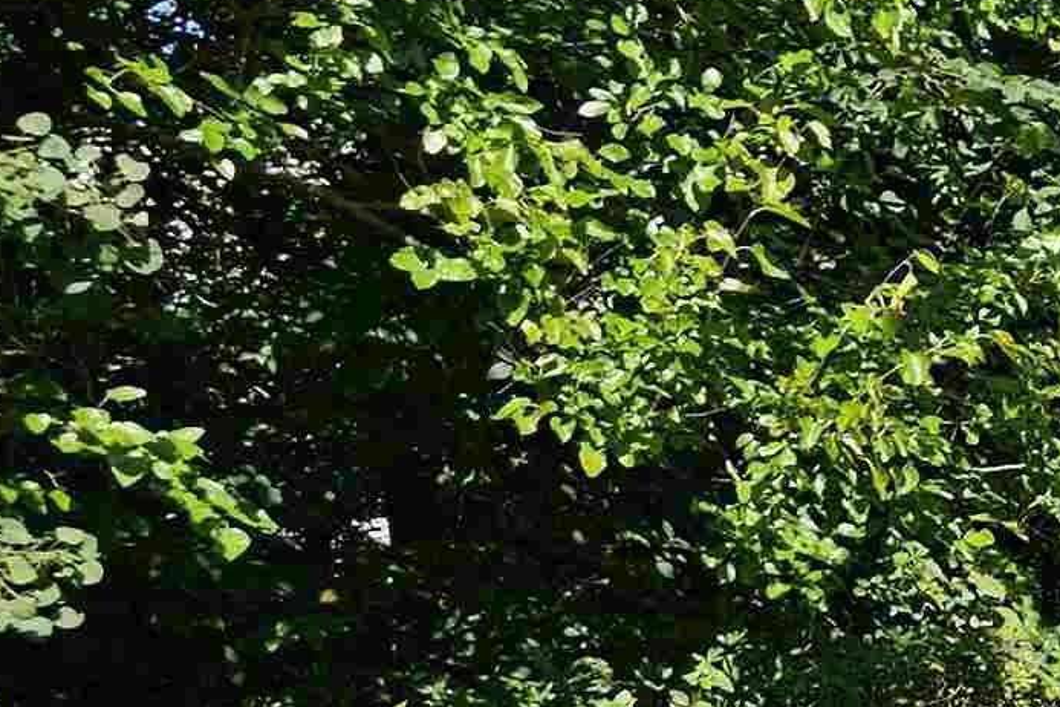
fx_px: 3121
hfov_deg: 15.2
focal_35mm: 106
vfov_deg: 12.6
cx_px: 2167
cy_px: 883
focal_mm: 6.3
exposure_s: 1/591
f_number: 1.7
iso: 10
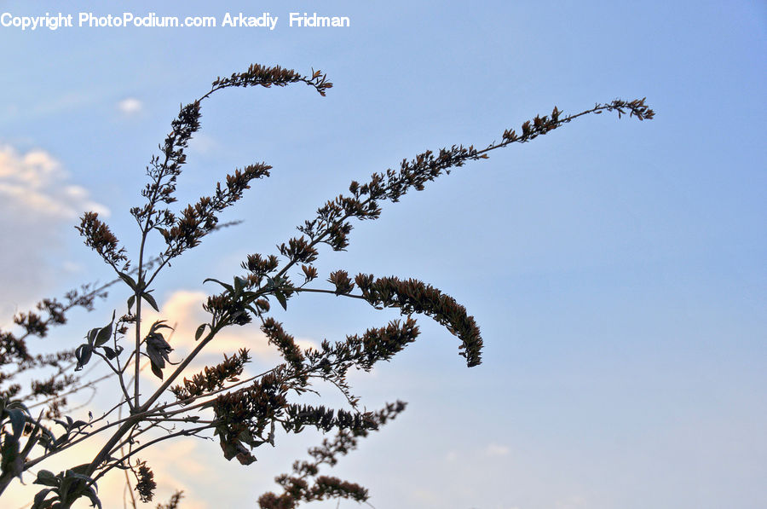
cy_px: 254
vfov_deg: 18.9
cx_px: 384
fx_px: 1532
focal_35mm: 72
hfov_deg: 28.1
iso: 200
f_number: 7.1
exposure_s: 1/800
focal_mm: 48
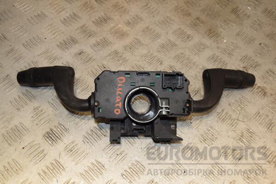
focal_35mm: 45
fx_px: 345
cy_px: 92
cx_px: 138
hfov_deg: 43.6
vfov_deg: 29.9
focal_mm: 30
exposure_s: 1/200
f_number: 6.3
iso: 800
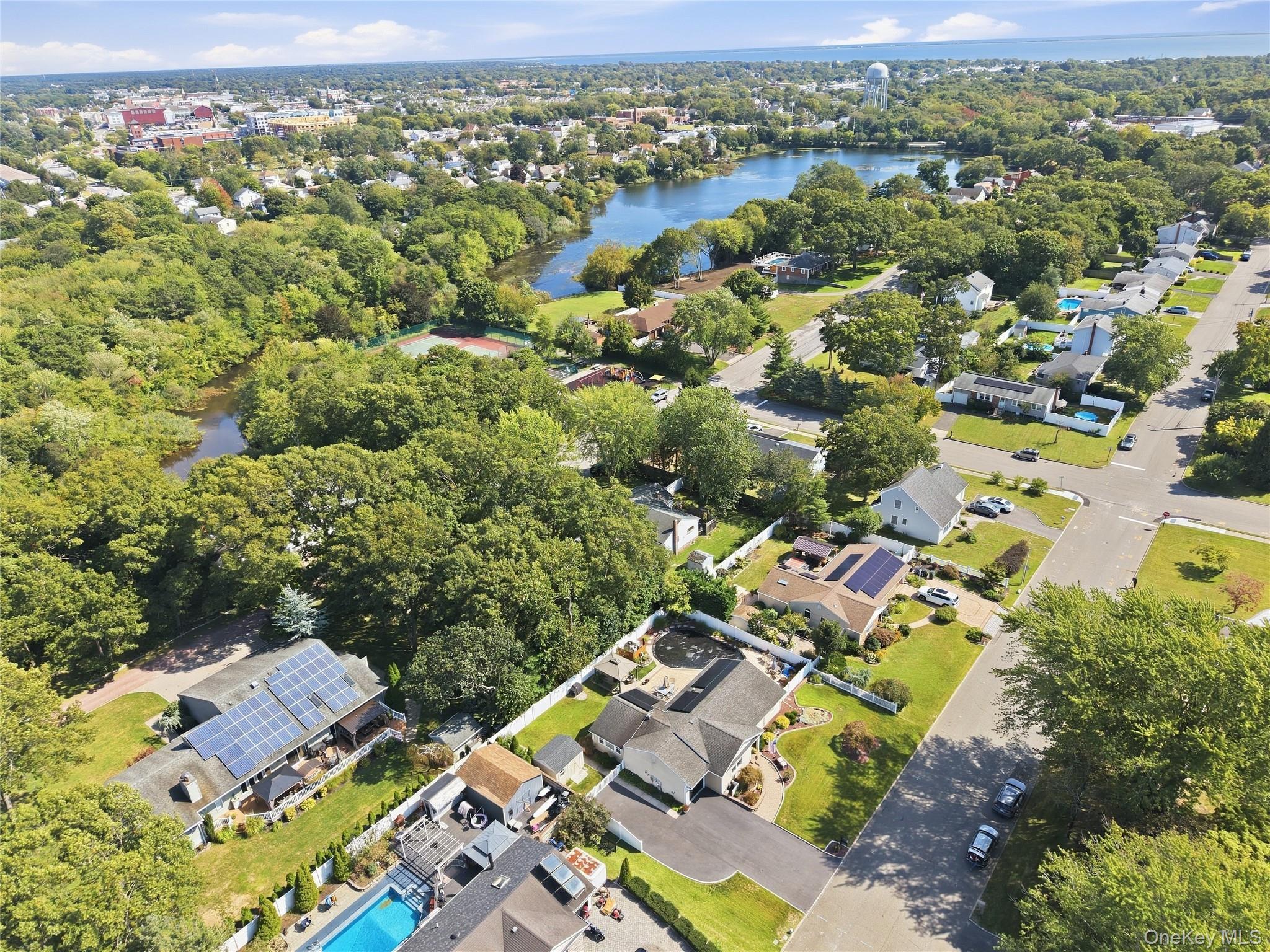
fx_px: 881
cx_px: 635
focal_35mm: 24
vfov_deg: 56.8
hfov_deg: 71.6
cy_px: 476
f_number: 1.8
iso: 330
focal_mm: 8.7
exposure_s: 1/4000
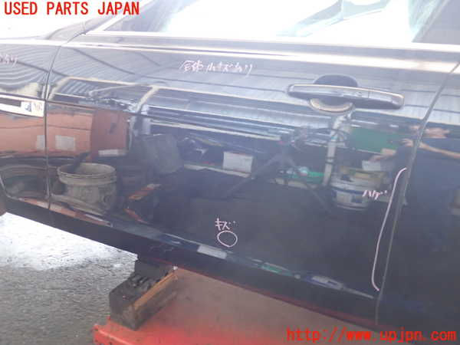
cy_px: 172
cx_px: 230
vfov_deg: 46.8
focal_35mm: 30
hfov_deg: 60.0
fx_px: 399
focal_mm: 5.4
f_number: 2.3
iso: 400
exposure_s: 1/30
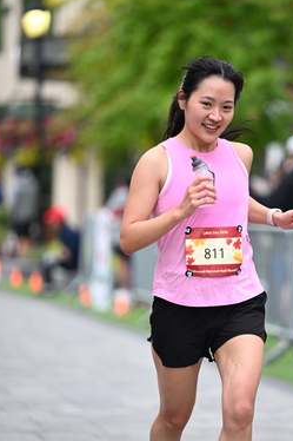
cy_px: 237
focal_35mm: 243
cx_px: 204
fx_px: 2969
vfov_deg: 8.5
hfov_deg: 5.6
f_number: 2.8
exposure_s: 1/1600
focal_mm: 165
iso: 1000
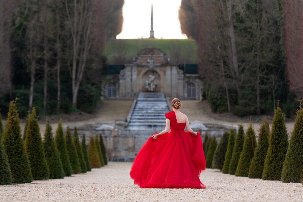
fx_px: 1053
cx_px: 152
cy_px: 101
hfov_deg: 16.4
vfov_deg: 11.0
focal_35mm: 125
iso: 400
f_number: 3.5
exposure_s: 1/400
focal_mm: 125
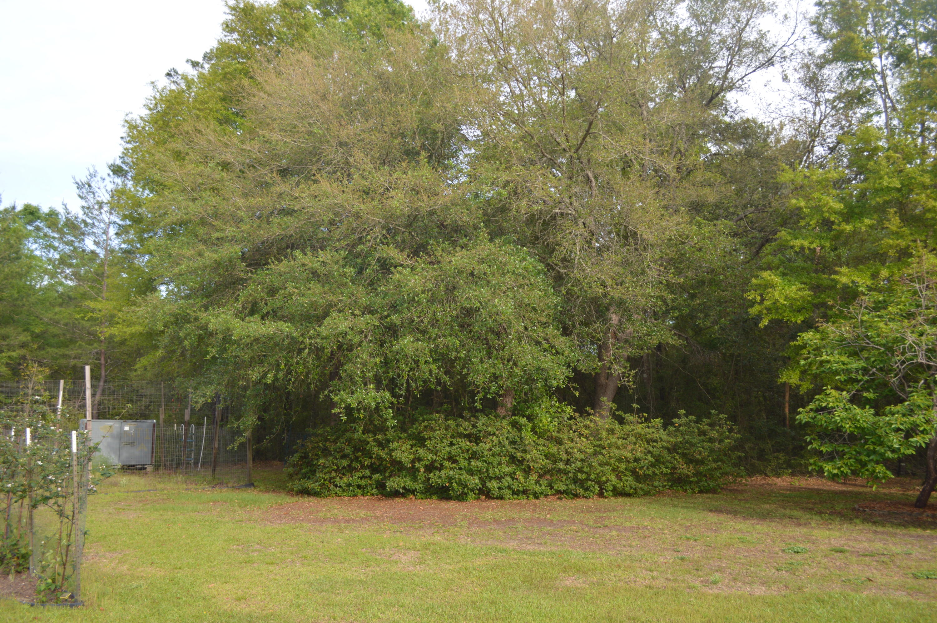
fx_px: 780
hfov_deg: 62.0
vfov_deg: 43.5
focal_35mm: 30
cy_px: 312
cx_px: 468
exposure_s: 1/200
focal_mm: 20
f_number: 5
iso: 100
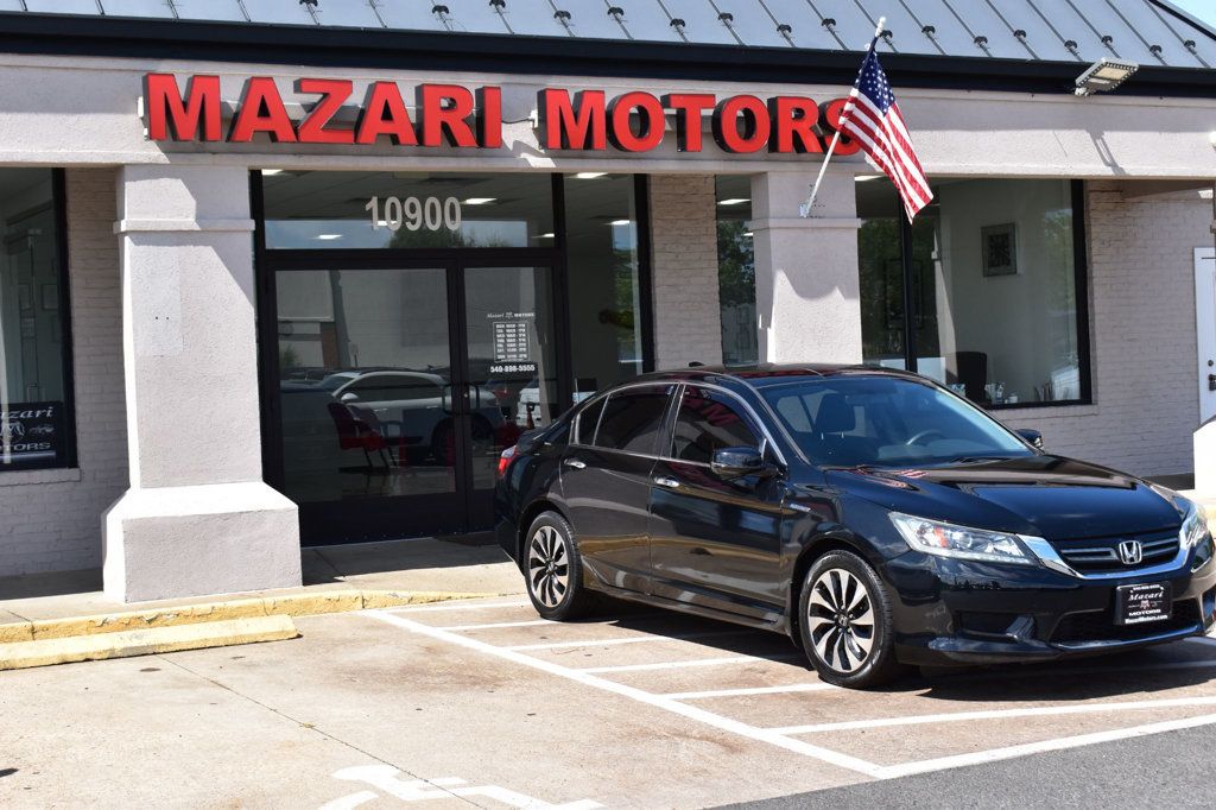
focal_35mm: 57
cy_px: 405
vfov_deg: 23.8
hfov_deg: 35.1
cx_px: 608
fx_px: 1925
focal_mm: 38
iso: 400
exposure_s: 1/400
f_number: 11
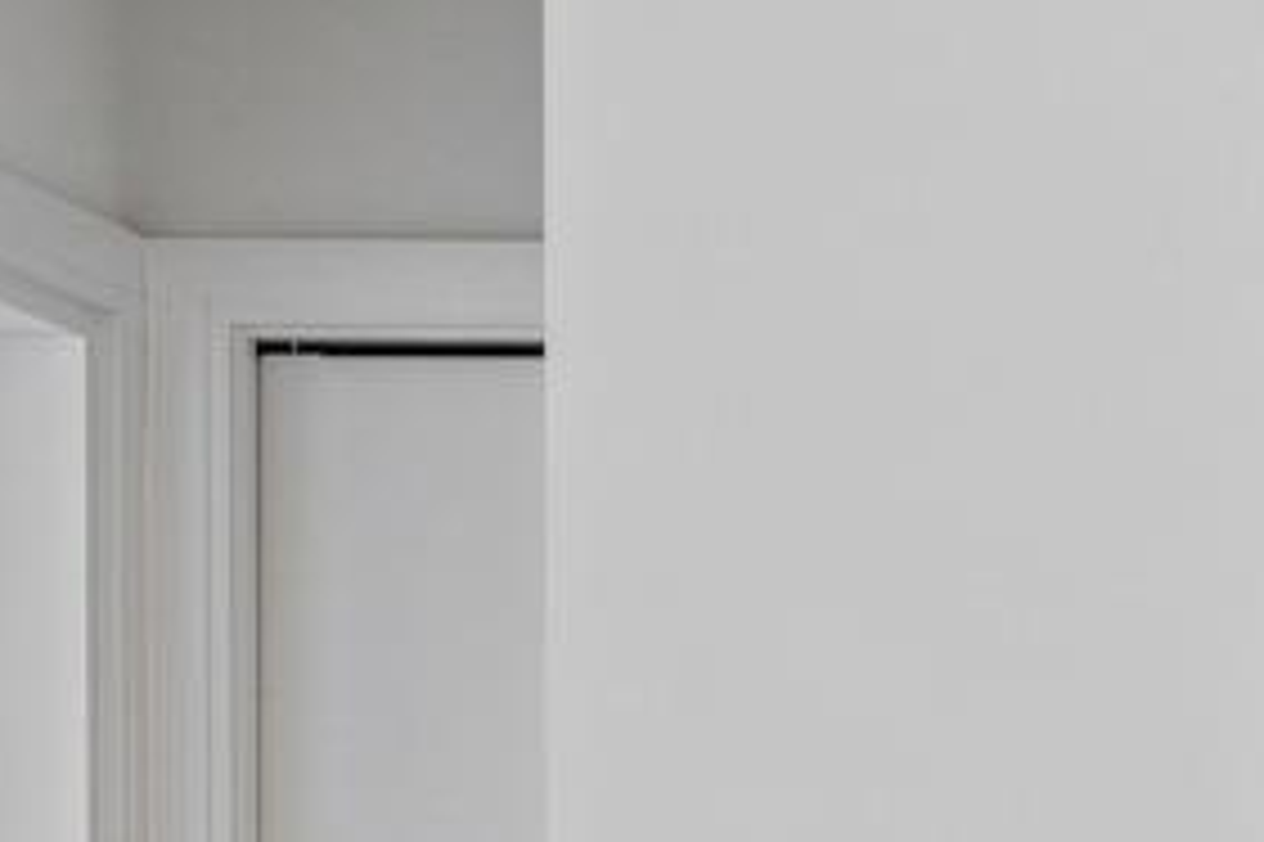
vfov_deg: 7.2
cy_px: 1200
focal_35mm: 187
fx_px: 6562
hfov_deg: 9.9
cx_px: 2793
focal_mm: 35
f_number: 8
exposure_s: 1/6
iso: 320
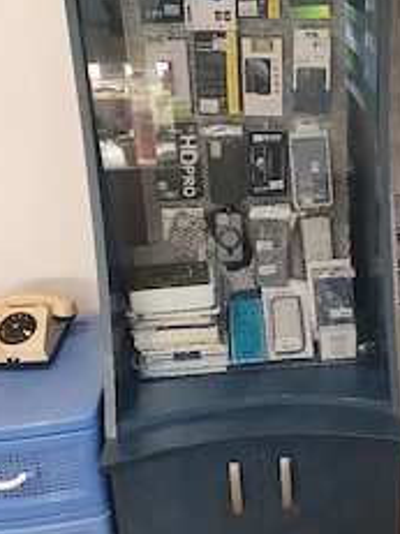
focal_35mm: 45
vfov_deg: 42.0
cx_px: 333
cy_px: 222
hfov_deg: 31.1
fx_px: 694
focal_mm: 4.32
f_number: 2.4
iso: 500
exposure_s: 1/50
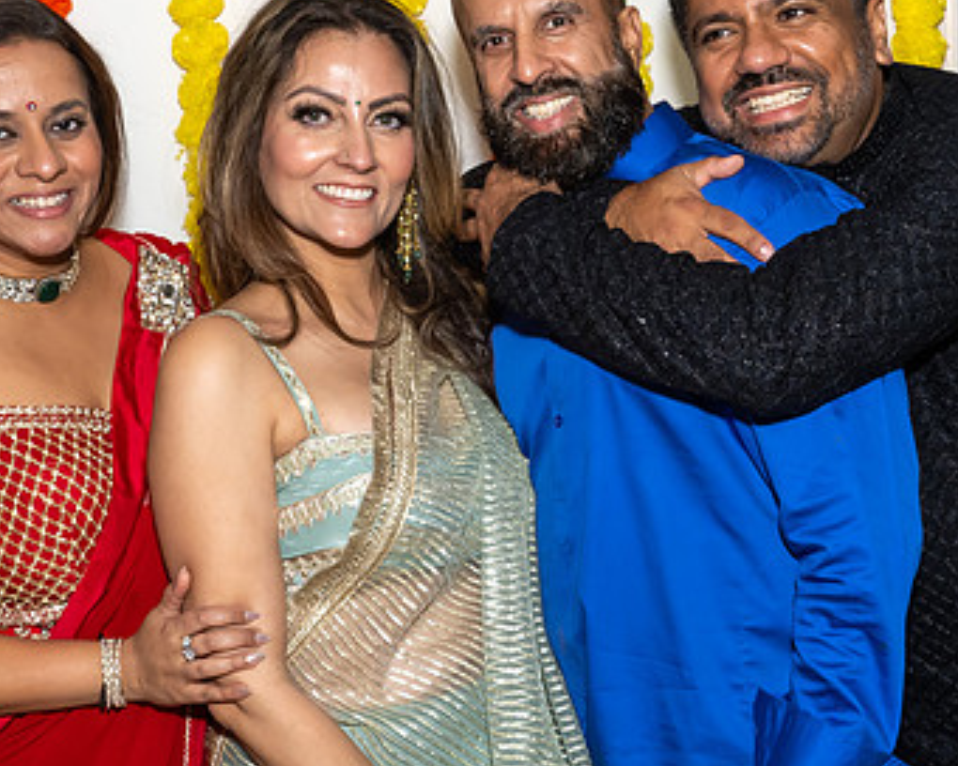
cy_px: 362
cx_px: 564
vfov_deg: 18.9
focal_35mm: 81
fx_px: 2297
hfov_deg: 23.5
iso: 1000
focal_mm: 26
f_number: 9
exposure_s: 1/250
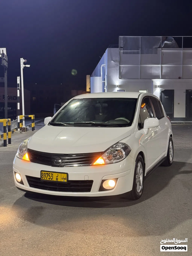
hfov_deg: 30.3
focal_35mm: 48
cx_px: 96
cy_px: 128
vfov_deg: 39.7
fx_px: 355
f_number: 1.78
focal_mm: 6.76
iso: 200
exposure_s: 1/50
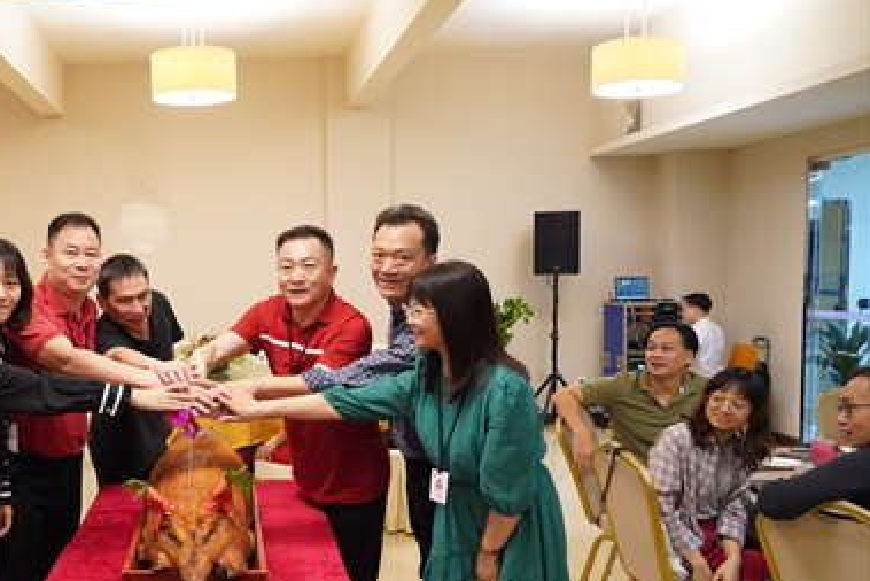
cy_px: 340
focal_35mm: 38
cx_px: 186
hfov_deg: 48.1
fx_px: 919
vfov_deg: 35.0
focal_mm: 24
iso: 4000
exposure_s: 1/60
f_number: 4
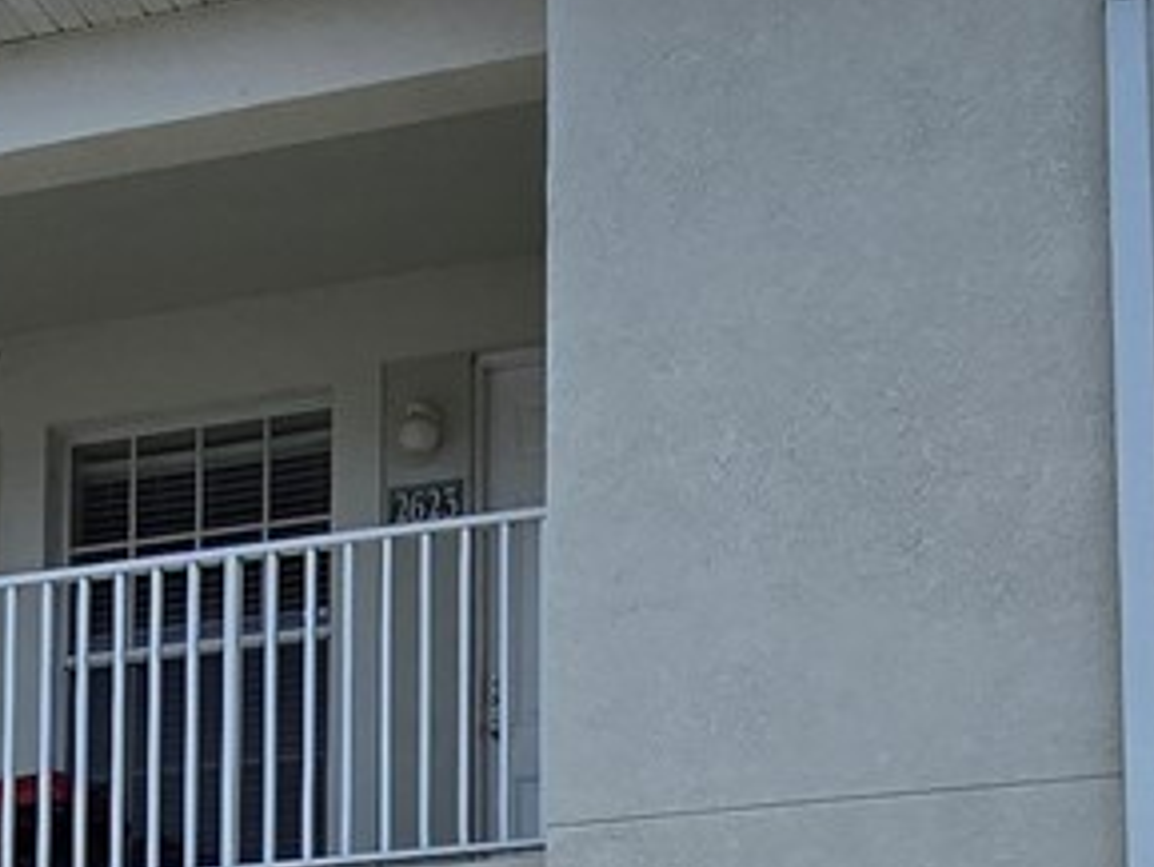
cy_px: 1374
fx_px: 2401
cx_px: 579
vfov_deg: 17.8
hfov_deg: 27.0
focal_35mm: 72
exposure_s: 1/2866
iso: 50
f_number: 2.2
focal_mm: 2.2
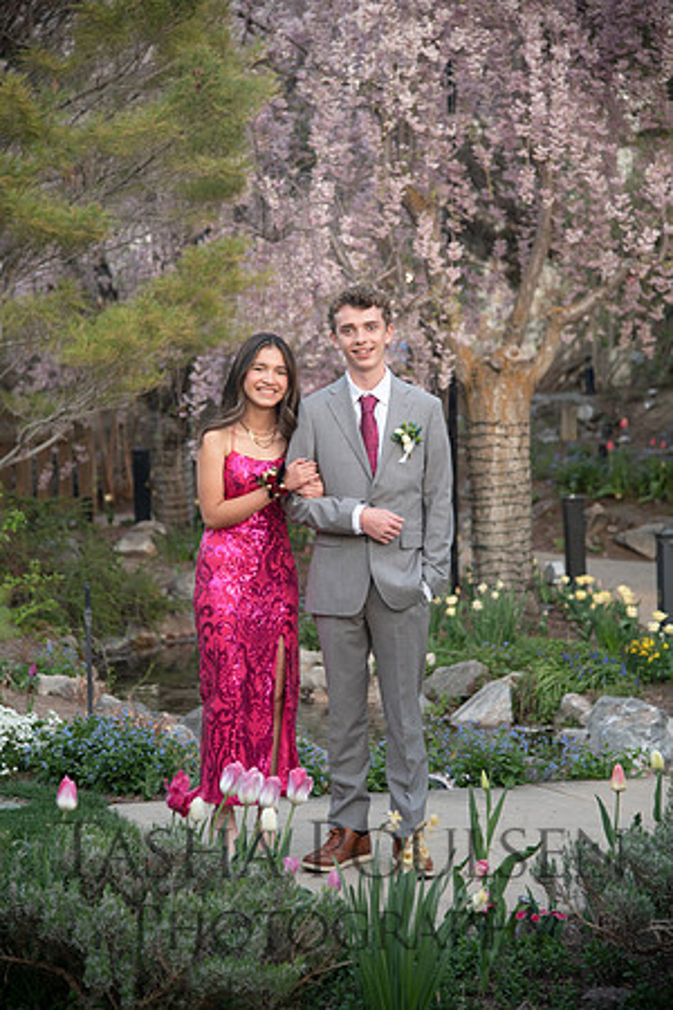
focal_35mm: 85
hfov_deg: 16.1
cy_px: 505
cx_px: 336
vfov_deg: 23.9
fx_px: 2383
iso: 800
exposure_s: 1/125
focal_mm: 85
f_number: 4
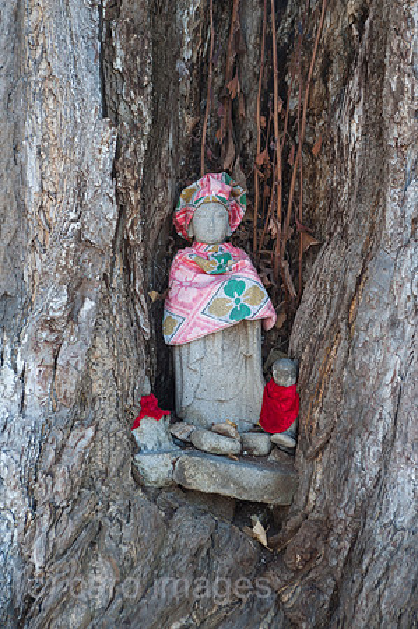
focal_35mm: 70
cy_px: 314
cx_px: 209
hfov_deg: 19.4
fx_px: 1222
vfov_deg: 28.9
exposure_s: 1/100
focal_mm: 70
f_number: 5
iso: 280
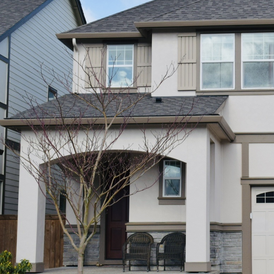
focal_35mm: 85
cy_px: 133
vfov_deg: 20.4
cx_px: 263
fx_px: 761
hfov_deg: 19.9
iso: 250
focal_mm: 32
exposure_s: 1/500
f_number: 9
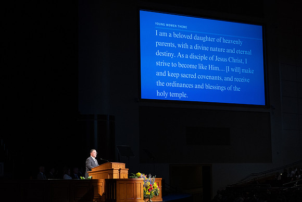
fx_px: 636
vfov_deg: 18.0
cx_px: 151
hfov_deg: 26.7
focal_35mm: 76
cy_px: 96
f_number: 3.5
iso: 3200
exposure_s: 1/250
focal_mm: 70
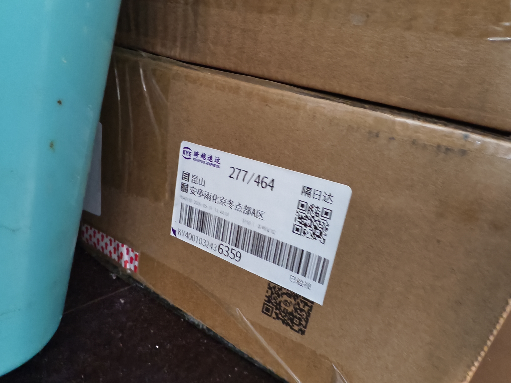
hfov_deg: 69.4
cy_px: 192
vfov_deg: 54.9
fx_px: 369
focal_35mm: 25
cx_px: 256
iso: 5012
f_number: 2
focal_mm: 2.32
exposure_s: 1/10
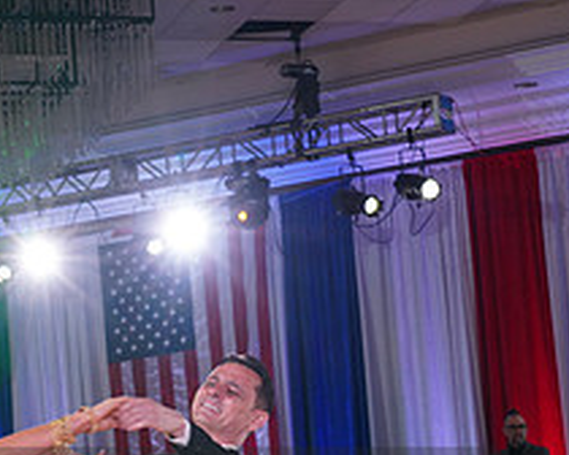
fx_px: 2223
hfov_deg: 14.6
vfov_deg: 11.5
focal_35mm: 132
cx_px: 203
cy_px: 519
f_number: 6.3
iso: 1600
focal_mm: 51
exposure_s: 1/160
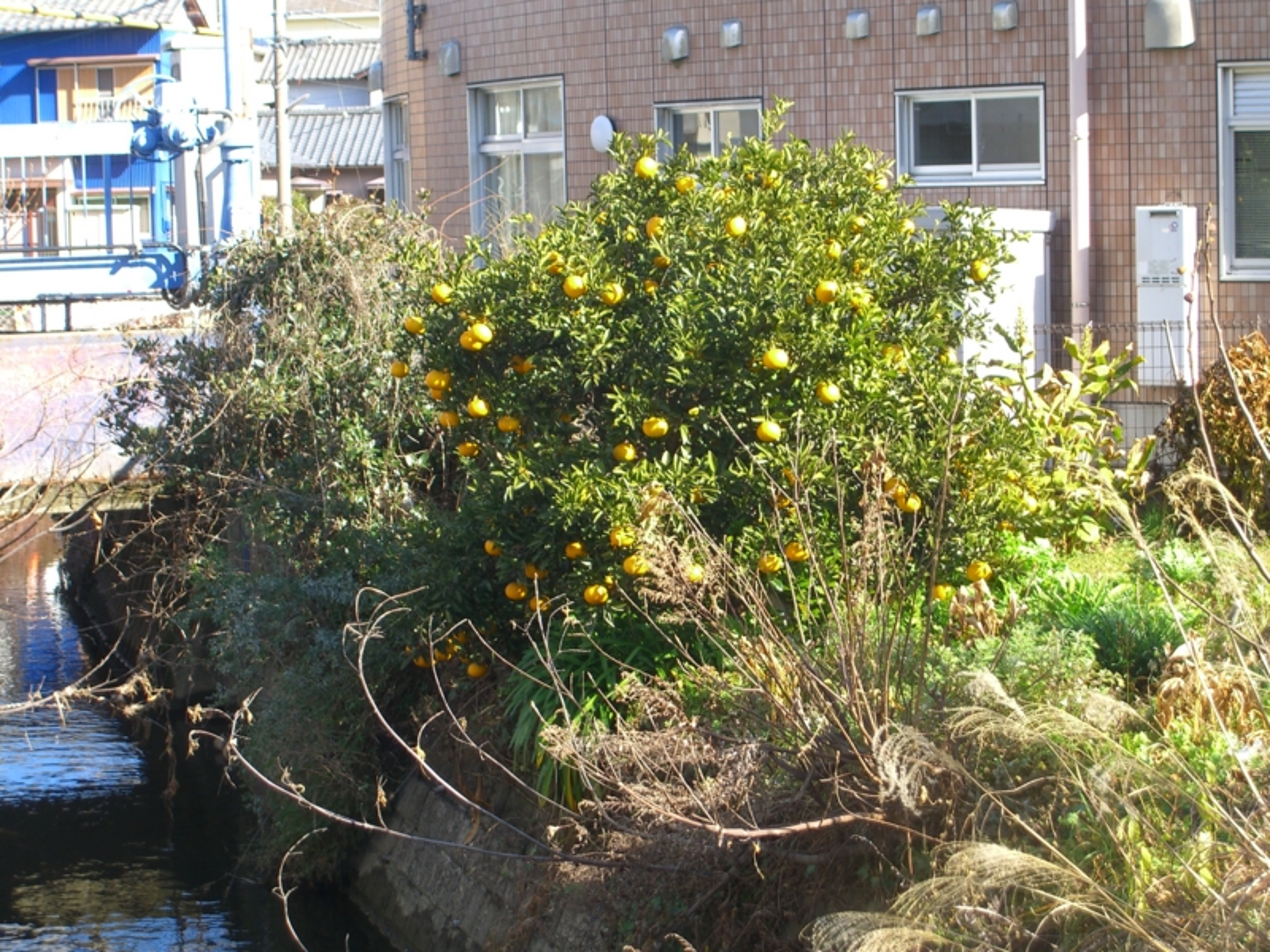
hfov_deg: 24.4
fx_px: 2935
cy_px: 476
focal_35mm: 80
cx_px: 635
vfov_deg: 18.4
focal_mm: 16.6
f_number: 4.4
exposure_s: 1/160
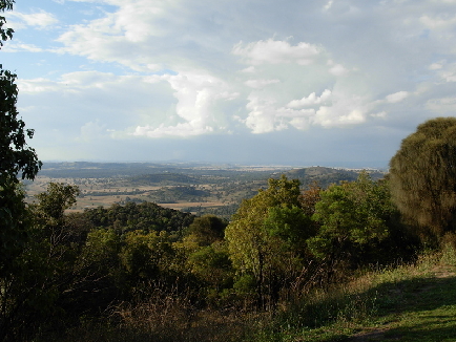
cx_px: 221
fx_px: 554
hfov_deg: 44.8
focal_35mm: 42
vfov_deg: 34.4
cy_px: 176
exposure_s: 1/373
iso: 79
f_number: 4.9
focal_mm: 6.3
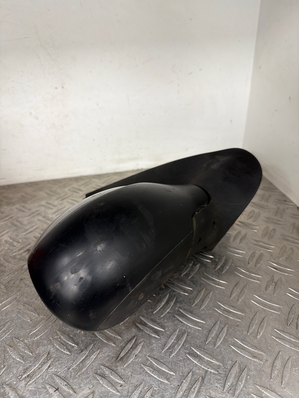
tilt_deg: -31.1
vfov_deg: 71.6
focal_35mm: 24
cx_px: 150
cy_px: 199
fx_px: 276
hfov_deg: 56.8
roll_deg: +3.0
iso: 100
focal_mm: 6.76
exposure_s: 1/50
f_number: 1.78
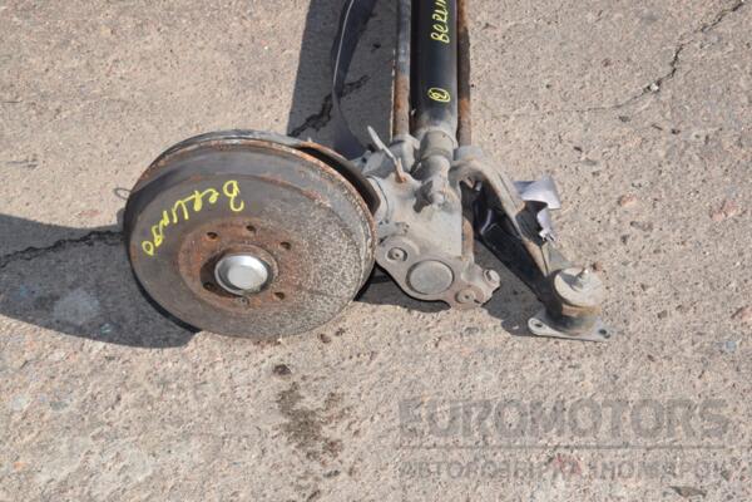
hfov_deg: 29.9
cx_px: 376
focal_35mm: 68
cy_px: 251
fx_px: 1410
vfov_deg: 20.2
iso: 800
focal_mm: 45
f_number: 25
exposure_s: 1/200
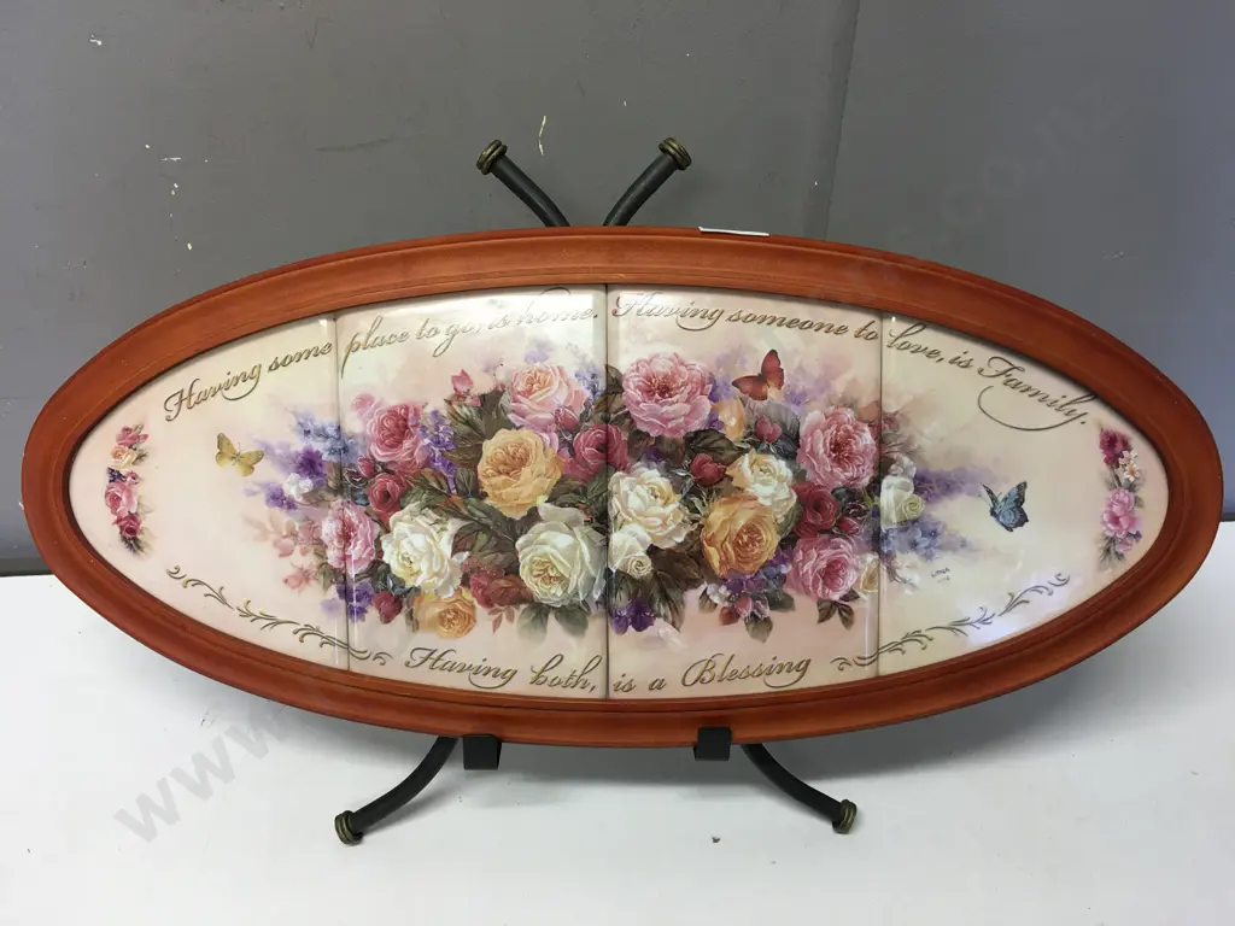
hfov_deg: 61.7
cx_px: 618
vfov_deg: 48.2
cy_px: 463
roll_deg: -0.9
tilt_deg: -36.3
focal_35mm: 29
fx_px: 1035
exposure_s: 1/33
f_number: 2.2
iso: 40
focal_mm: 4.15
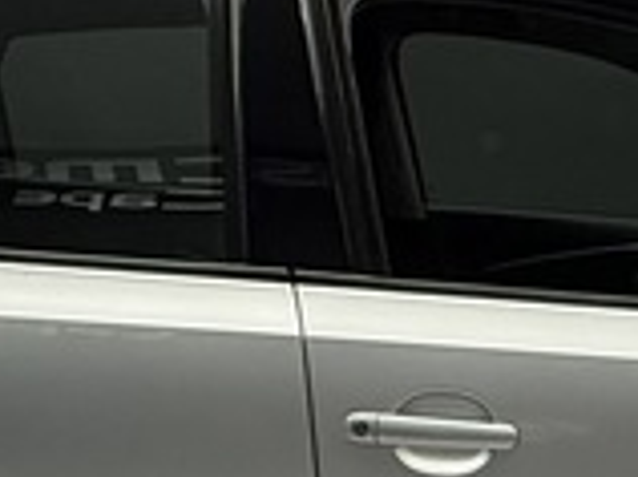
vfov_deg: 16.2
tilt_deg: -7.0
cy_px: 319
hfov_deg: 21.4
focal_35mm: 91
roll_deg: +0.0
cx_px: 476
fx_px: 1675
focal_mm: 2.22
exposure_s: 1/100
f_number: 2.2
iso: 250
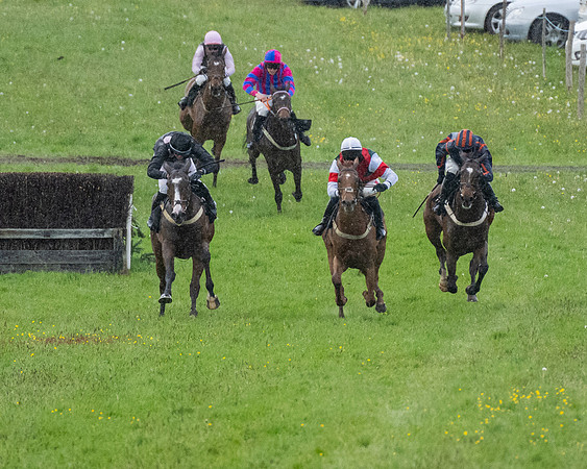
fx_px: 14218
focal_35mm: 819
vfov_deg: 1.9
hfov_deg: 2.4
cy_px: 275
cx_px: 403
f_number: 4
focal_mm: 280
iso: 2000
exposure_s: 1/1250
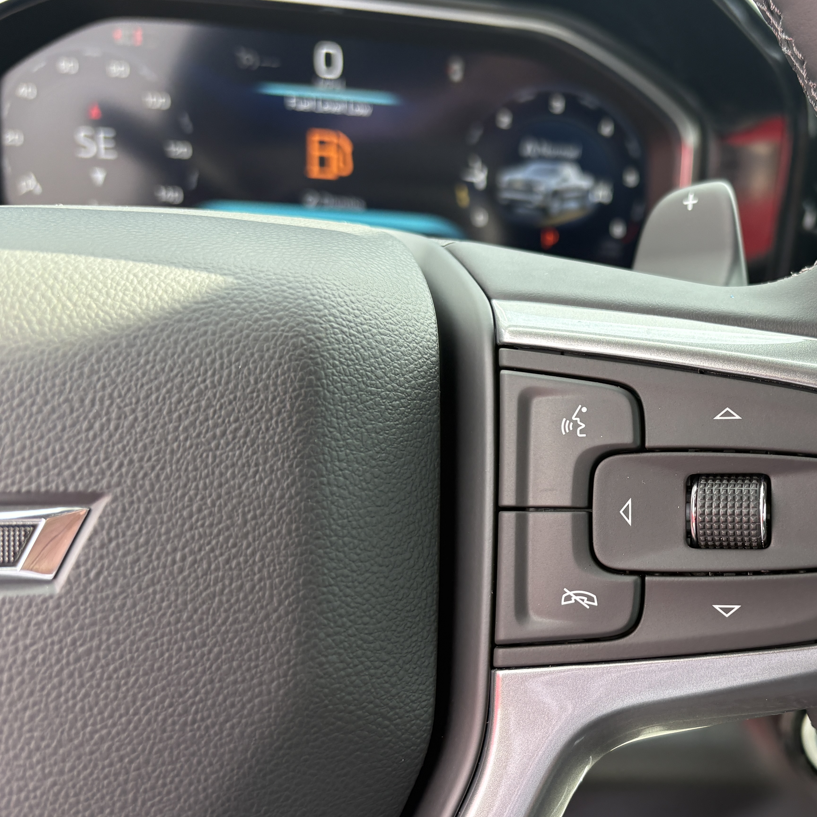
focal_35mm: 38
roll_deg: -5.1
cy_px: 456
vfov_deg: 43.8
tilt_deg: -25.9
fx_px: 1015
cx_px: 649
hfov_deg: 42.0
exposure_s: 1/243
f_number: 1.6
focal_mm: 5.96
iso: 80
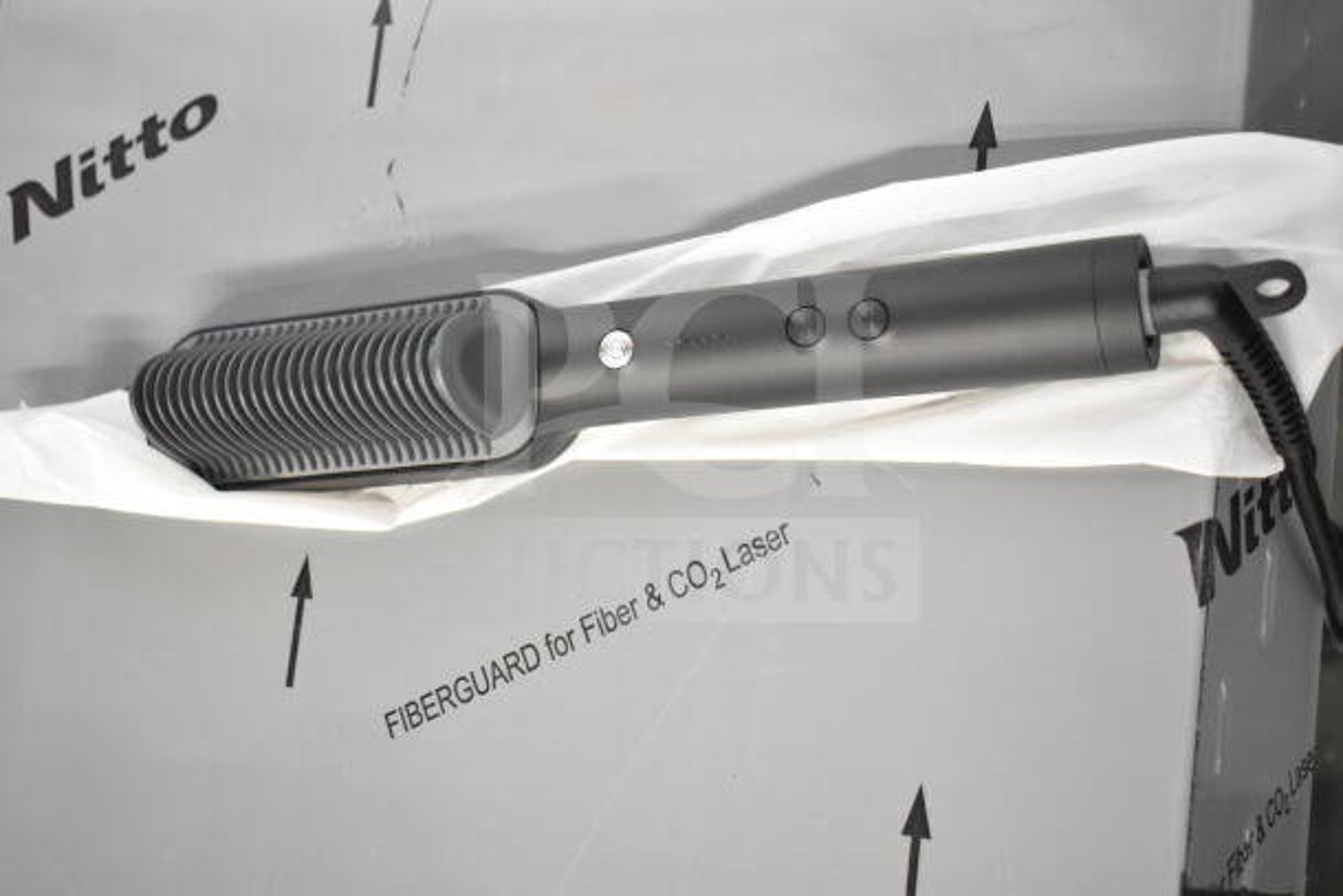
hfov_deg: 42.3
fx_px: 1735
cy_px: 448
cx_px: 672
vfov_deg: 29.0
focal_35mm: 46
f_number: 4.2
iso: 4000
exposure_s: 1/50
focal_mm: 31
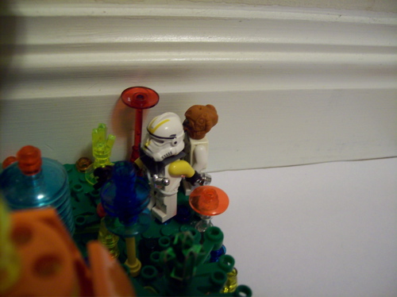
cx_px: 198
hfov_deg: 51.4
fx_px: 412
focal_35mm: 36
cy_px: 148
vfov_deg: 39.6
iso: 160
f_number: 2.7
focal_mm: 6
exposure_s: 1/8.1
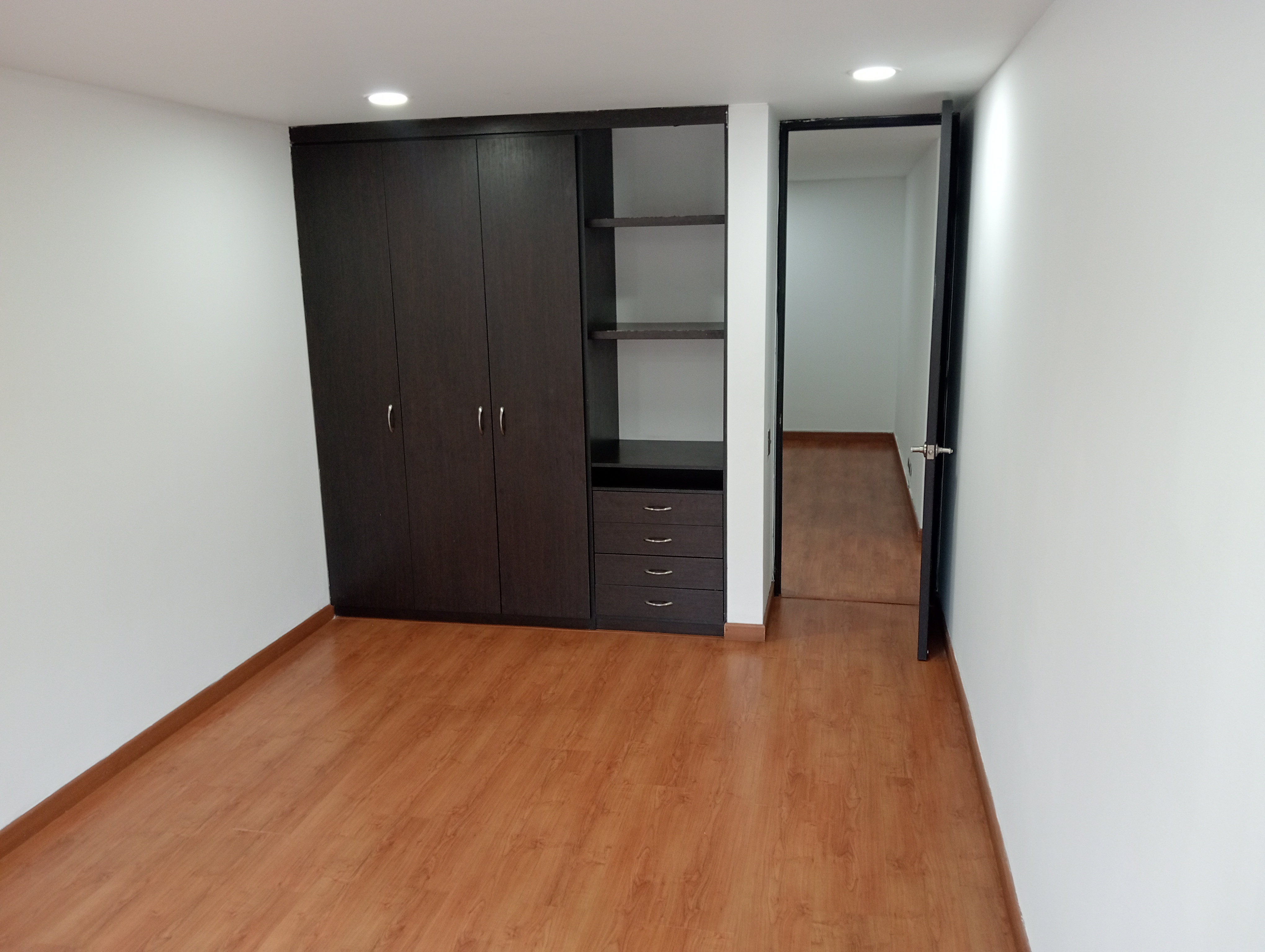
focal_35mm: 28
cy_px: 476
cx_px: 632
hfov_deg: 63.4
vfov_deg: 49.9
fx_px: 1025
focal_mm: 3.98
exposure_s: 1/33.3
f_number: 1.8
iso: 450
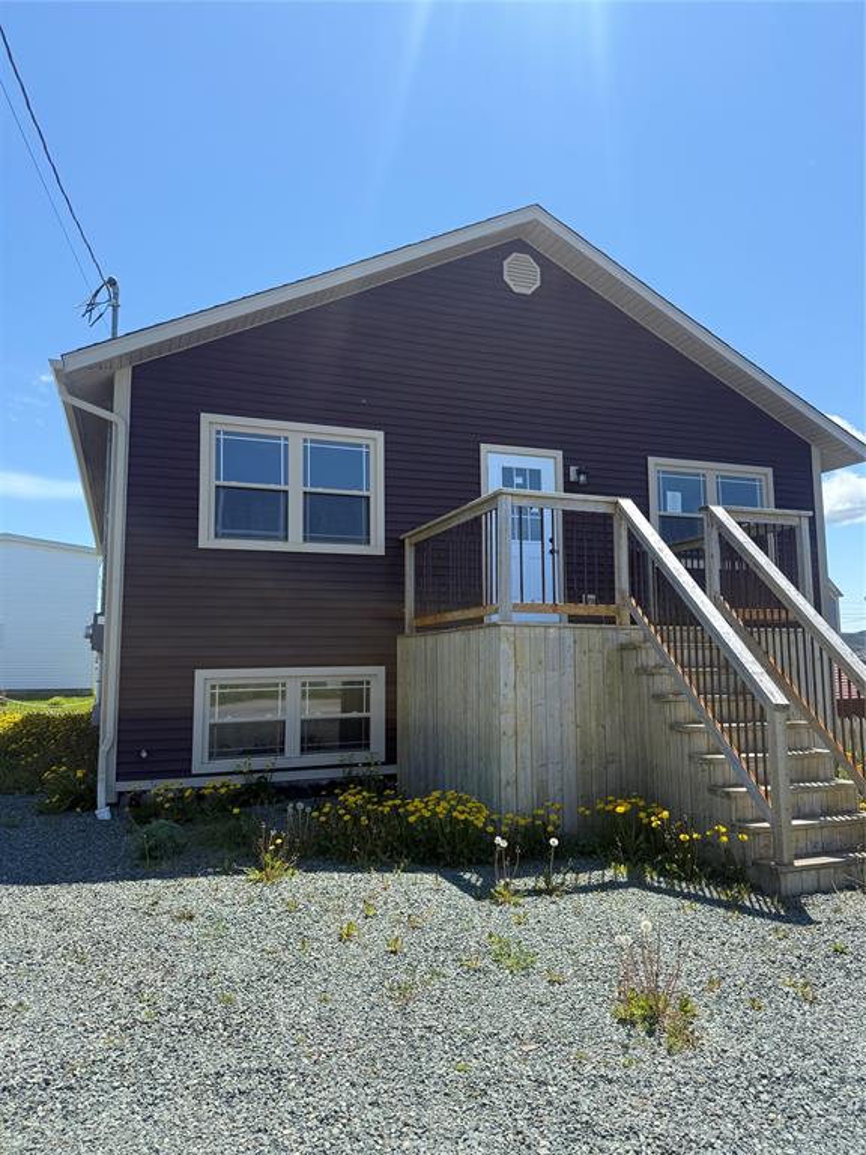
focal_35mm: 24
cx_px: 433
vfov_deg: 71.6
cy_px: 578
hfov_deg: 56.8
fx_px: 801
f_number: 1.78
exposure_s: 1/3145
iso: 80
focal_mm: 6.76
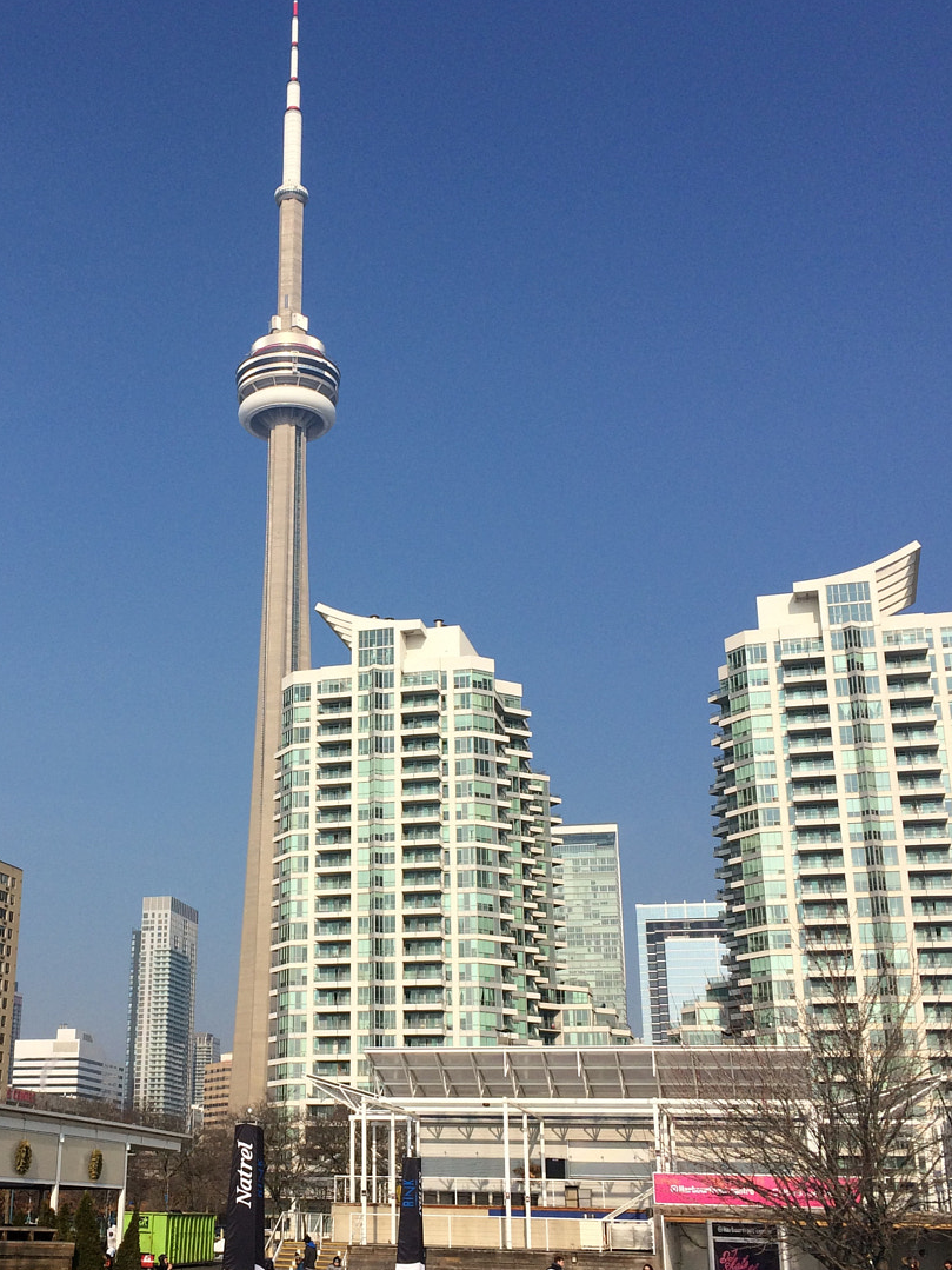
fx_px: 1577
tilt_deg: +17.7
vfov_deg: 43.8
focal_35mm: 43
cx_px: 266
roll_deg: -0.2
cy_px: 680
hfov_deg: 33.1
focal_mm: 4.15
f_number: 2.2
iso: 32
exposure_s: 1/3731
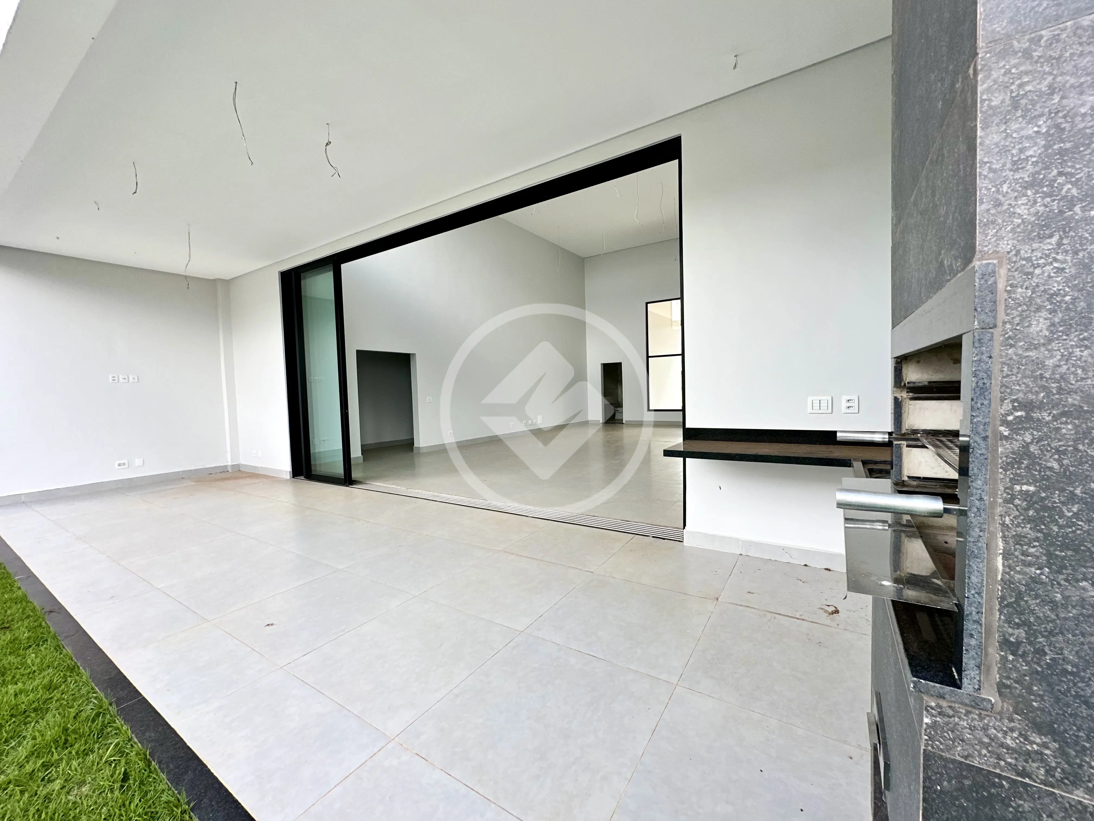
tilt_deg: -1.8
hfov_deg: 102.1
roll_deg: +1.4
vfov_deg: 85.7
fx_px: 442
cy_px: 410
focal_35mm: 14
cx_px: 547
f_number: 2.2
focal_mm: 2.22
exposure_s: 1/320
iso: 40
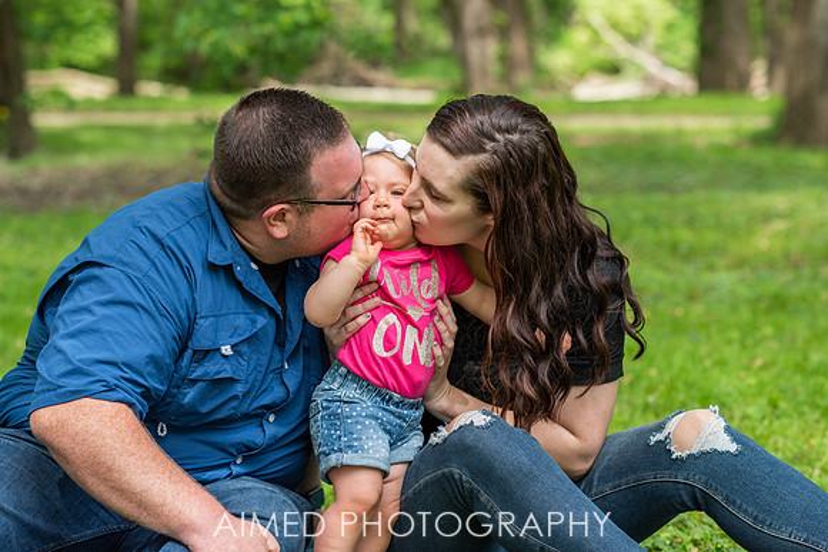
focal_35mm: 90
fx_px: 2078
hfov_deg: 22.5
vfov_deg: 15.1
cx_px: 426
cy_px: 264
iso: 320
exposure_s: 1/1000
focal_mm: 85
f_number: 3.5
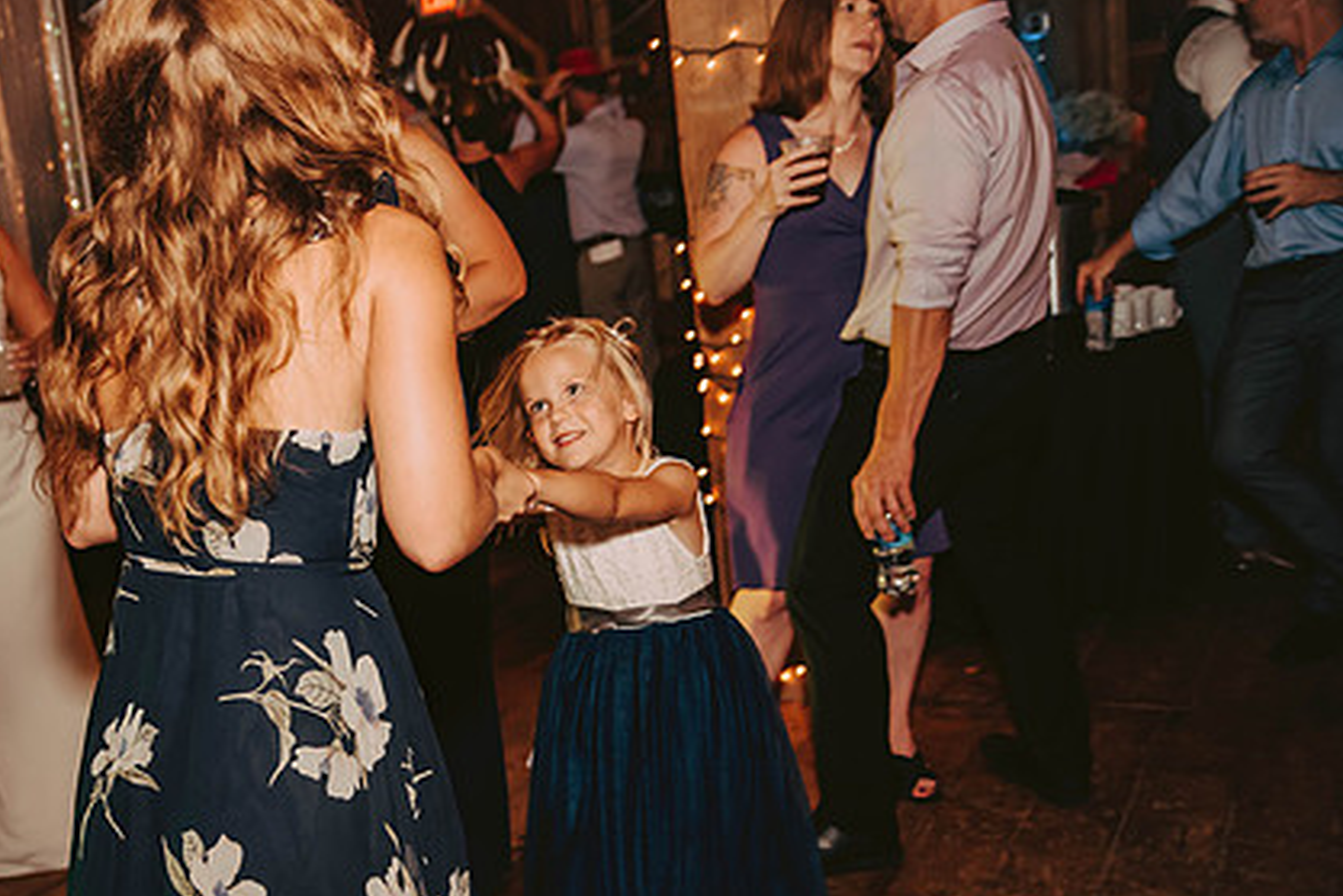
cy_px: 609
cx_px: 427
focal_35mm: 43
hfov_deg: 44.6
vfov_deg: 30.9
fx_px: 1605
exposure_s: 1/160
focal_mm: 31
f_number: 2.8
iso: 1000
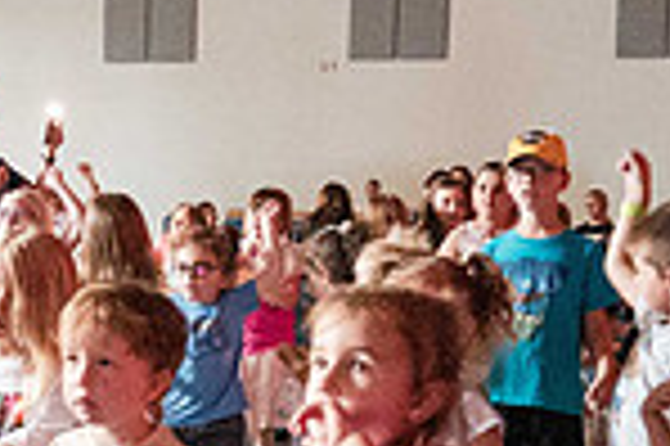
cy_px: 364
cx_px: 77
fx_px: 1562
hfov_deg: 23.6
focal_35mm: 84
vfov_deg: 16.1
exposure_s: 1/60
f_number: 4
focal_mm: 19
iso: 22800
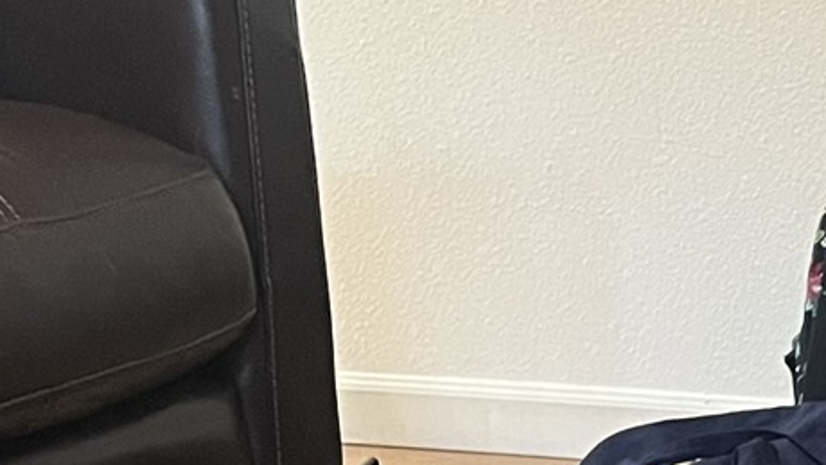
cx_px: 1483
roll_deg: -1.9
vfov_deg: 9.1
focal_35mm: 126
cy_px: 889
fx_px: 2760
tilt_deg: -18.7
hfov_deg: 14.9
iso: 400
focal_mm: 5.1
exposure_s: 1/40
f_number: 1.6
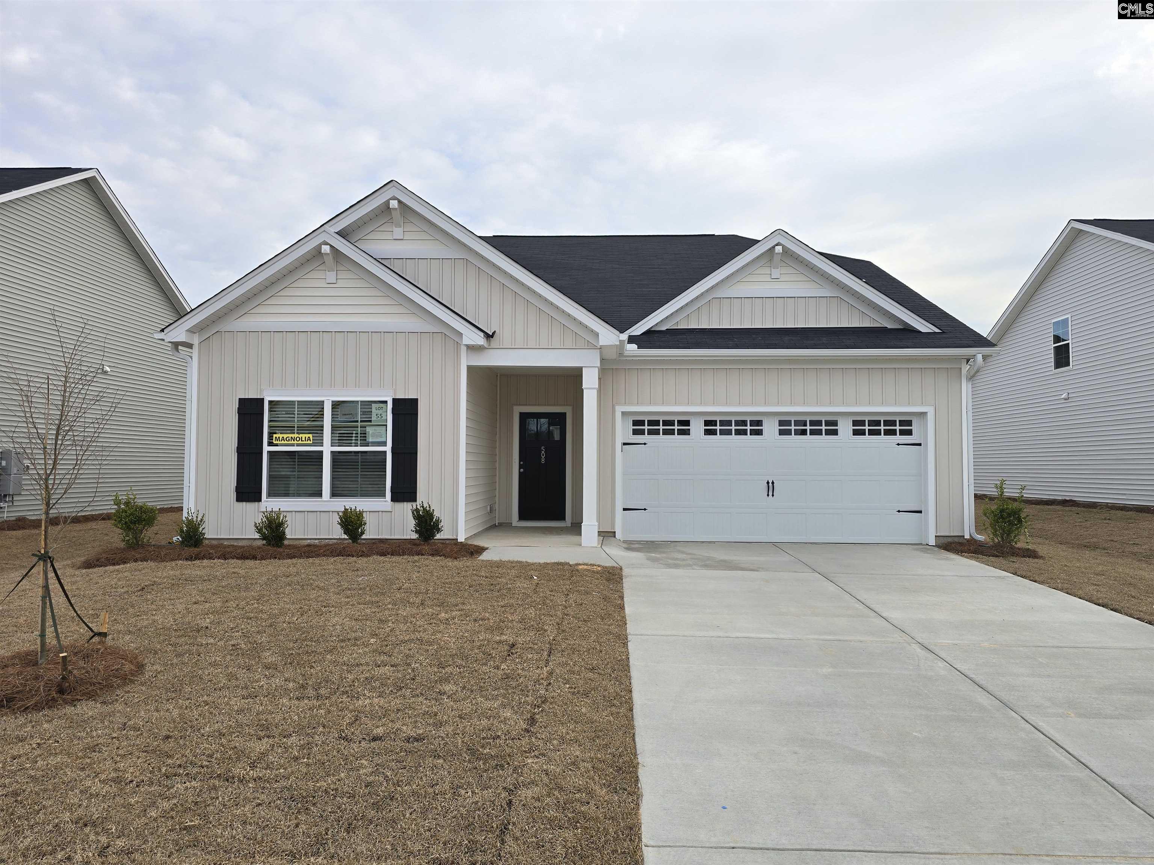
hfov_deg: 73.9
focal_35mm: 23
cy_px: 432
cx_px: 577
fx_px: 767
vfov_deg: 58.9
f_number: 1.7
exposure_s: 1/545
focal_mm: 6.3
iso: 12
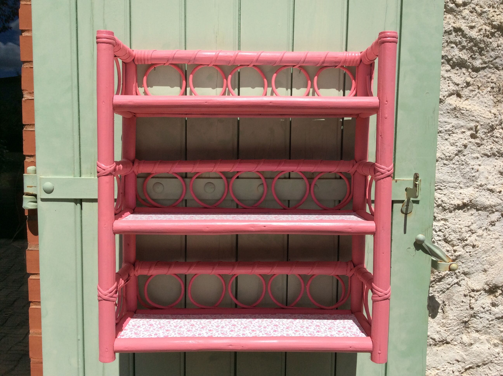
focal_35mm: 32
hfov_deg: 56.9
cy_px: 188
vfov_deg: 44.1
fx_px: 464
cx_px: 252
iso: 32
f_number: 2.4
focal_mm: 3.3
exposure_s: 1/2725
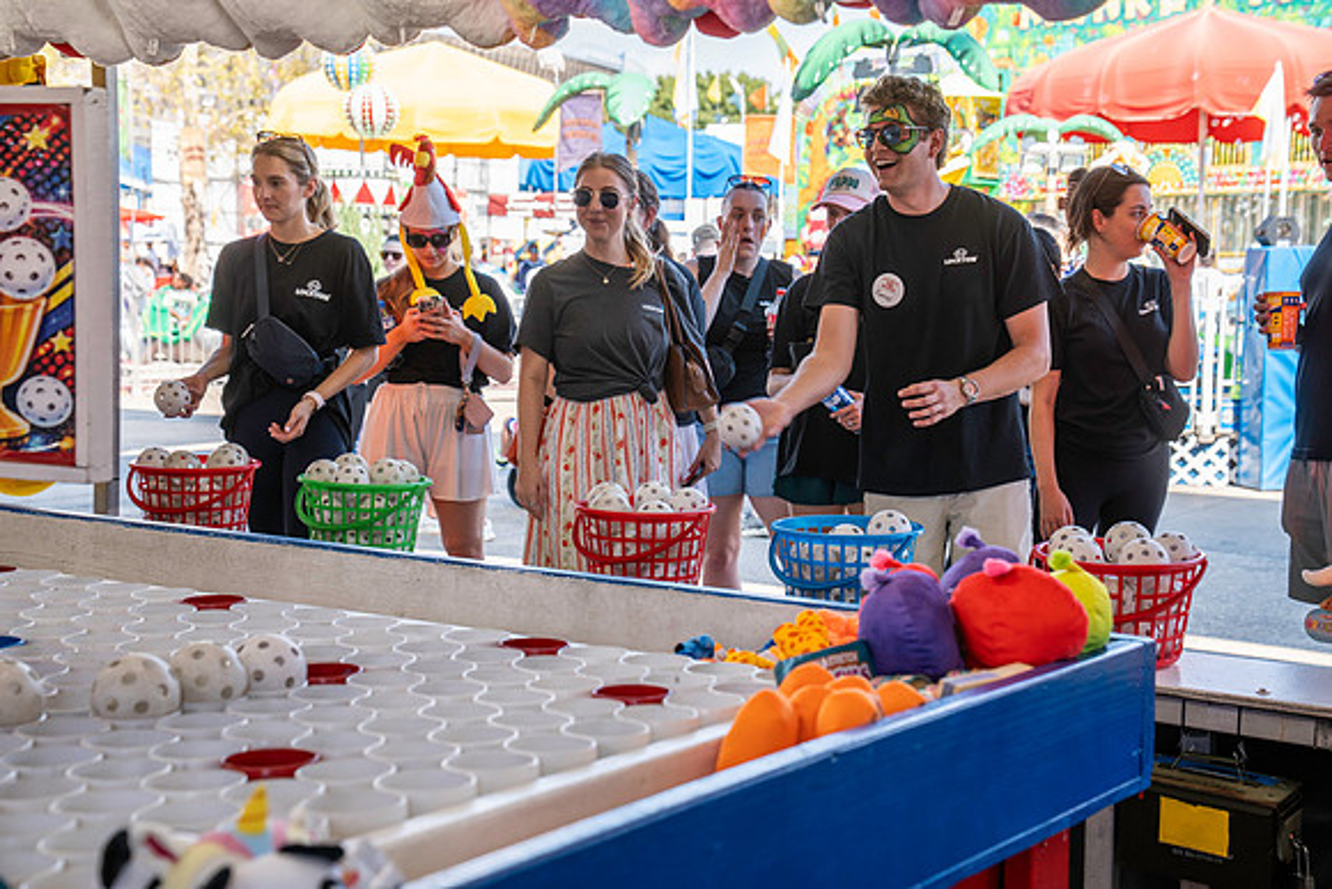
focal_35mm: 55
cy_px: 444
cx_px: 666
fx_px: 2035
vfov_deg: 24.6
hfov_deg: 36.2
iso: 160
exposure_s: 1/200
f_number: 4.5
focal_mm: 55
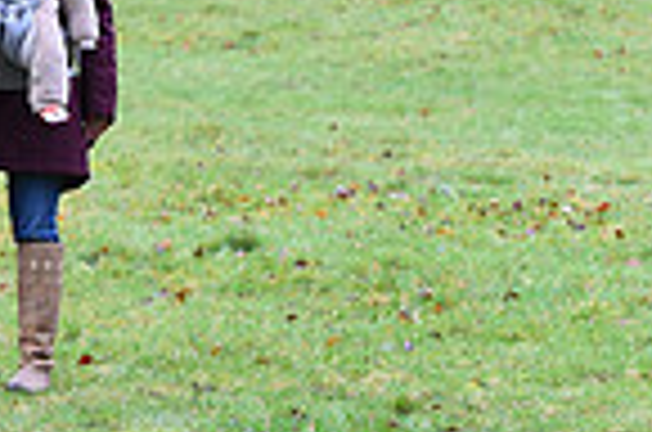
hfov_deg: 7.2
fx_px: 5060
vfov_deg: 4.9
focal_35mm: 280
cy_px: -68
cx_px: -558
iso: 1600
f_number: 4.5
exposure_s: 1/800
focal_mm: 70
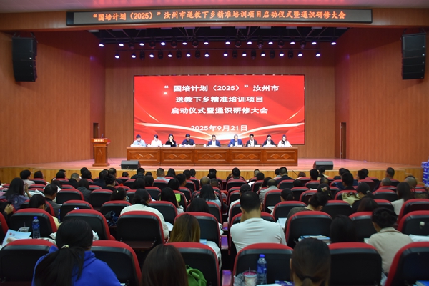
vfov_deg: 47.9
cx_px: 214
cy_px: 143
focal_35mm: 27
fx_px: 322
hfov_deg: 67.4
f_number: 4.5
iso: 800
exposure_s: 1/80
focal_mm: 18
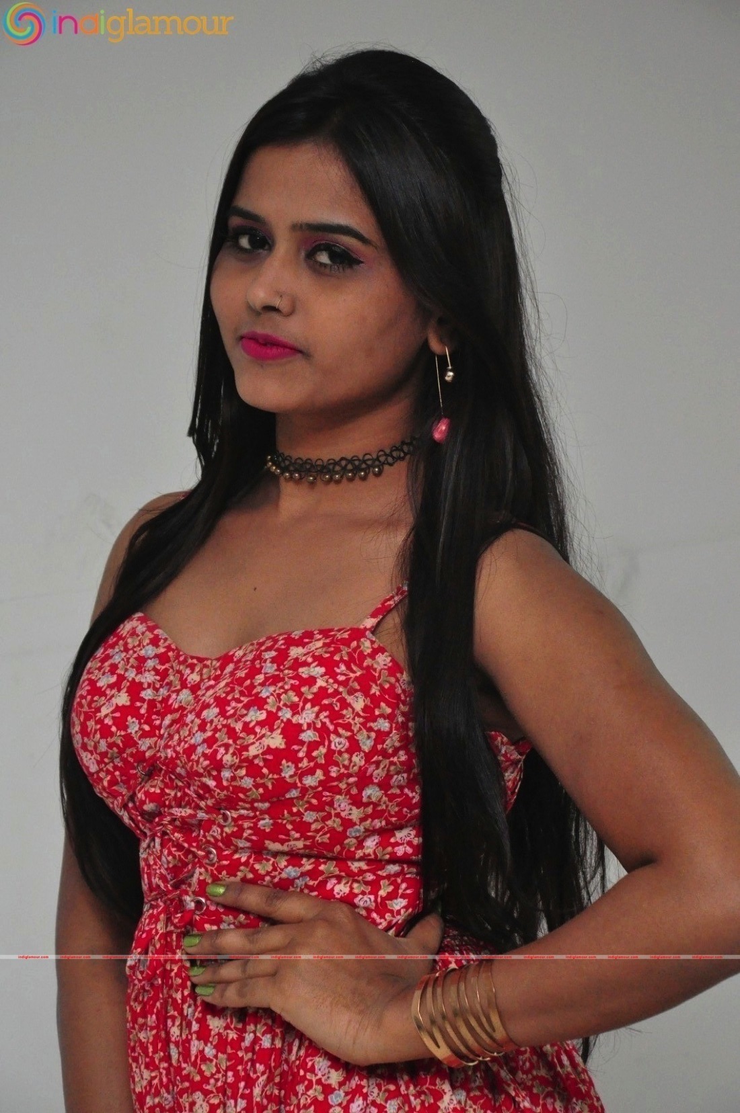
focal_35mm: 135
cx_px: 370
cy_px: 556
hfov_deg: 10.1
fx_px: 4173
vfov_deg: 15.2
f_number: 6.3
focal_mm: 90
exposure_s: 1/125
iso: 3200
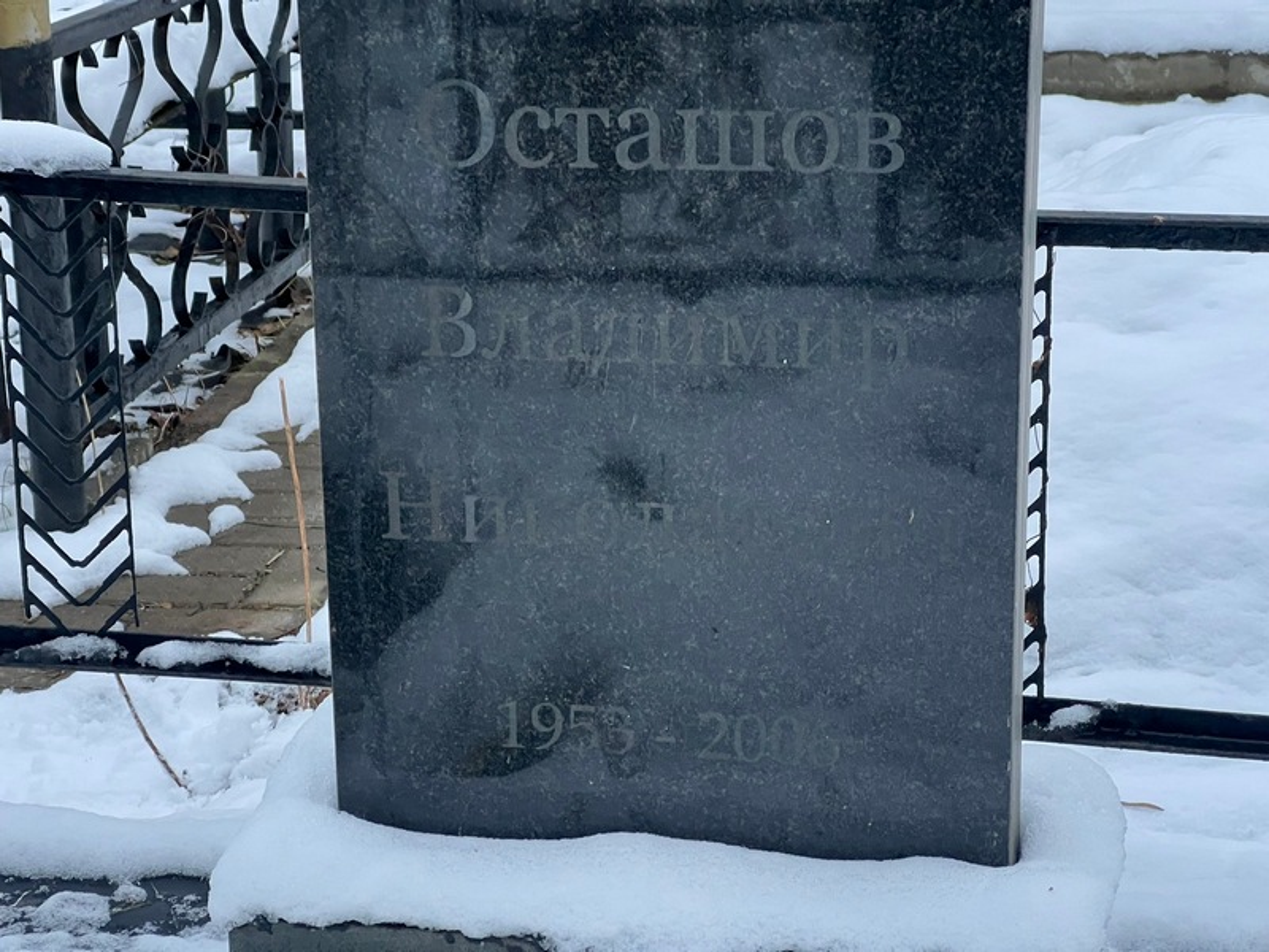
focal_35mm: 77
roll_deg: +2.3
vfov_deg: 19.1
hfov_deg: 25.3
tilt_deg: -13.8
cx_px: 634
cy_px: 476
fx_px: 2823
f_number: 2.8
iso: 200
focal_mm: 9
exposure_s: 1/91
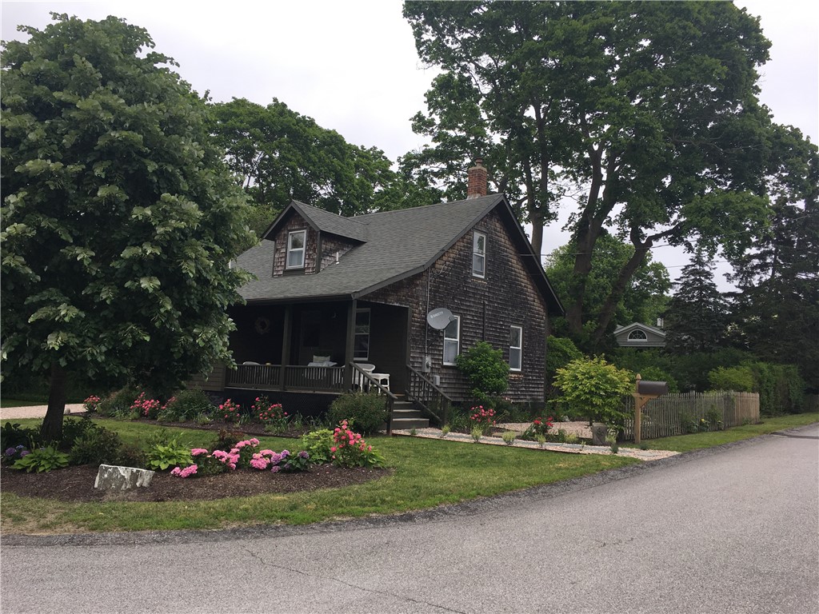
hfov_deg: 61.7
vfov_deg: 48.2
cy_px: 307
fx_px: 686
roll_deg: -3.1
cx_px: 410
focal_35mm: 29
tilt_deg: +6.8
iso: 25
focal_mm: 4.15
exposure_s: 1/578
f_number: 2.2
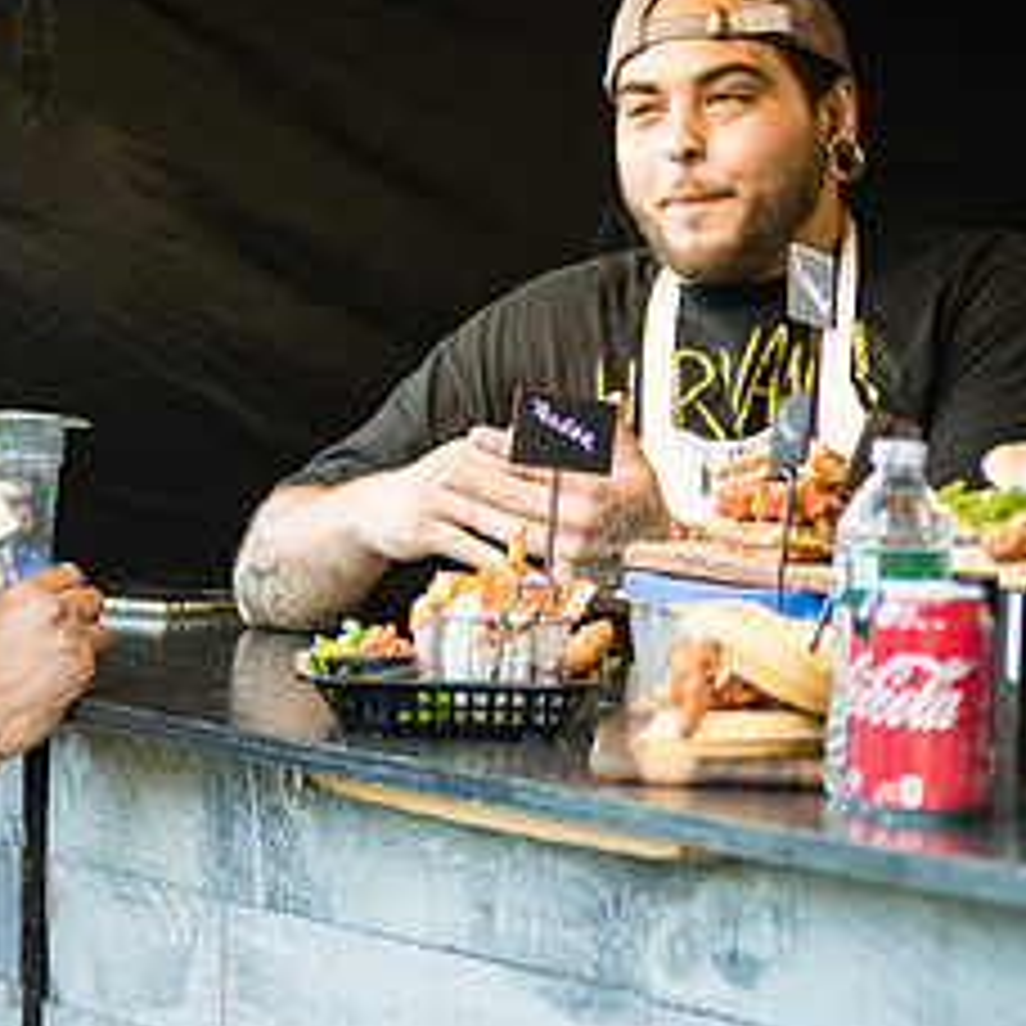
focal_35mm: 173
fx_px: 5801
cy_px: 493
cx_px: 32
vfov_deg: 10.1
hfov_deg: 10.0
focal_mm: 80
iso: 400
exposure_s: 1/125
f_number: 3.2
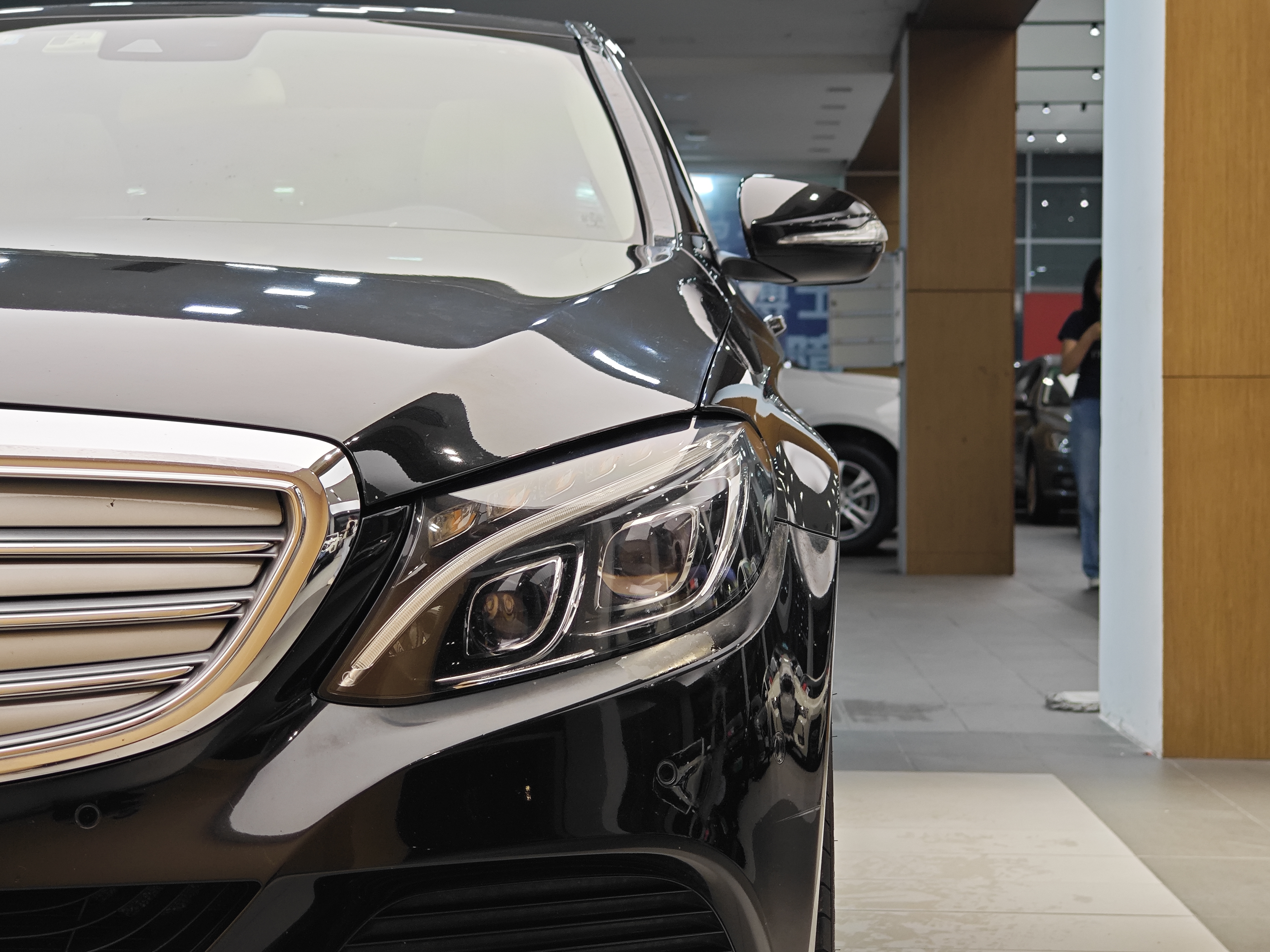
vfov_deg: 19.6
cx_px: 635
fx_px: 2752
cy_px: 476
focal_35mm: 75
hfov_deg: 26.0
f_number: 1.8
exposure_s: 1/100
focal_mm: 9.87
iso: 100
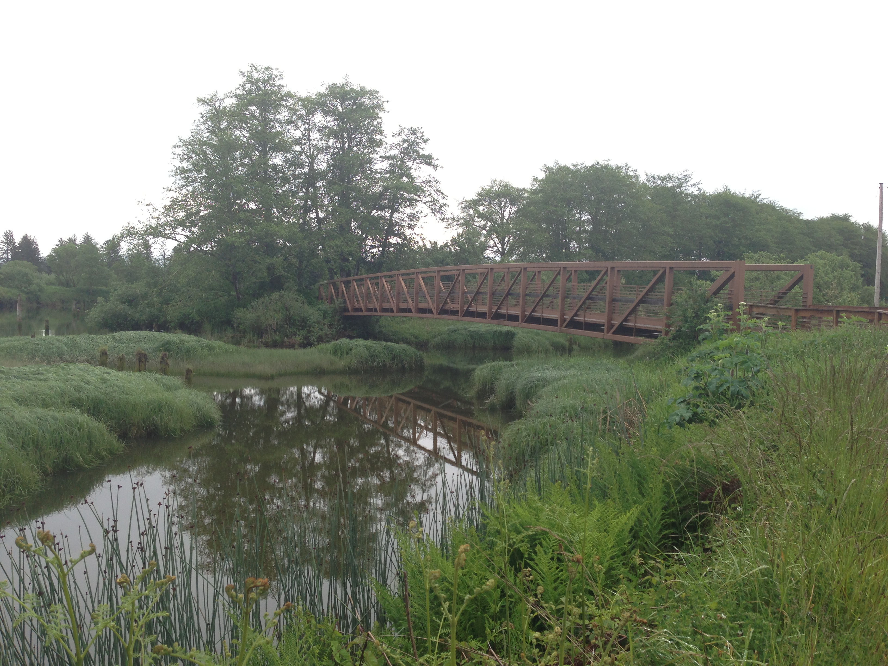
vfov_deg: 42.9
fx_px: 847
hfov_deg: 55.4
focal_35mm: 33
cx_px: 444
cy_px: 333
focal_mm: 4.13
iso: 50
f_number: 2.4
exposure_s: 1/332
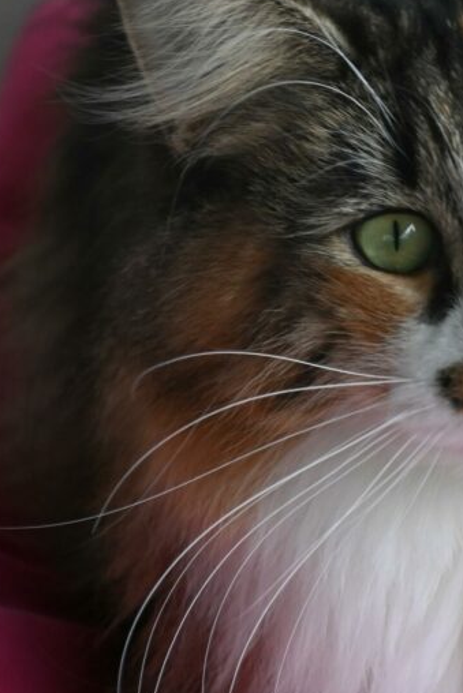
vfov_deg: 4.8
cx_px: 471
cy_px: 277
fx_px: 8328
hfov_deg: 3.2
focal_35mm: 432
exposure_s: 1/200
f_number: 5.6
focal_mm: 122
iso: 720
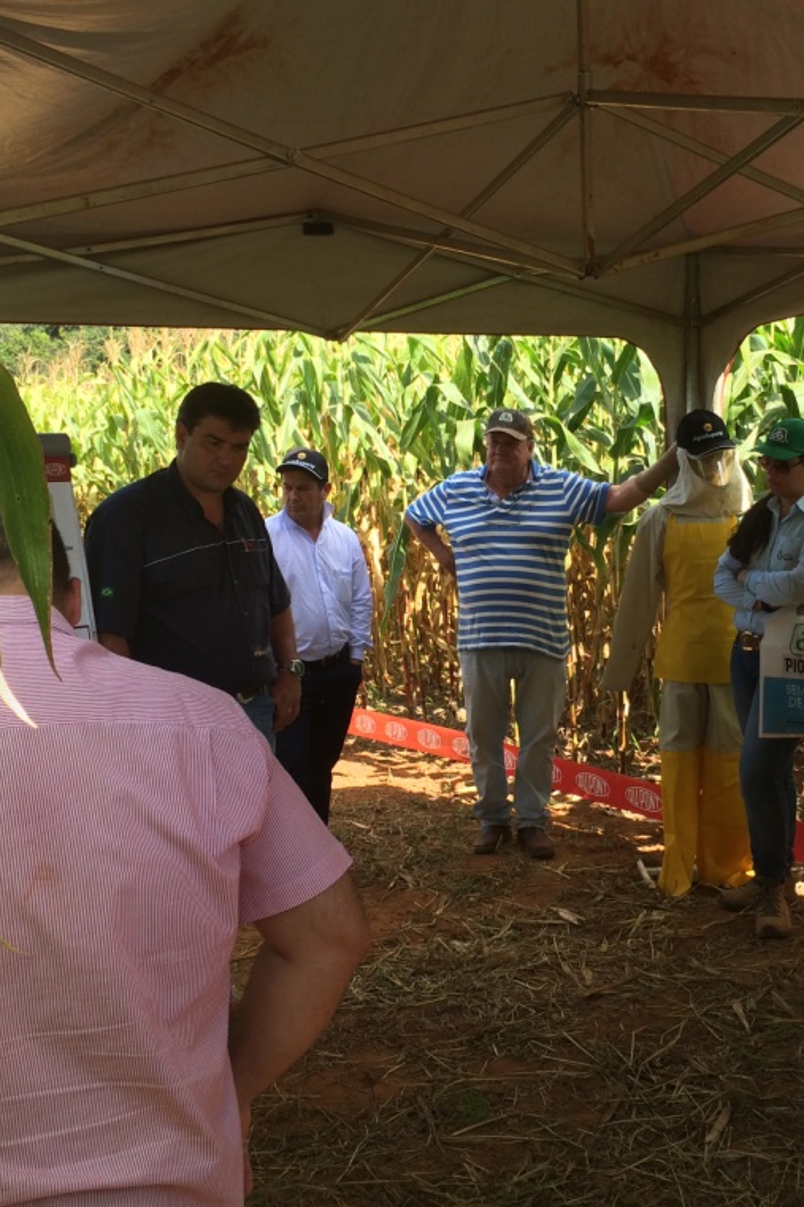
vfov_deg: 46.4
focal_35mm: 42
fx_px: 1408
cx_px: 526
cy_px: 600
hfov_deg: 31.7
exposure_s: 1/466
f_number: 2.2
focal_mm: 4.12
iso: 32
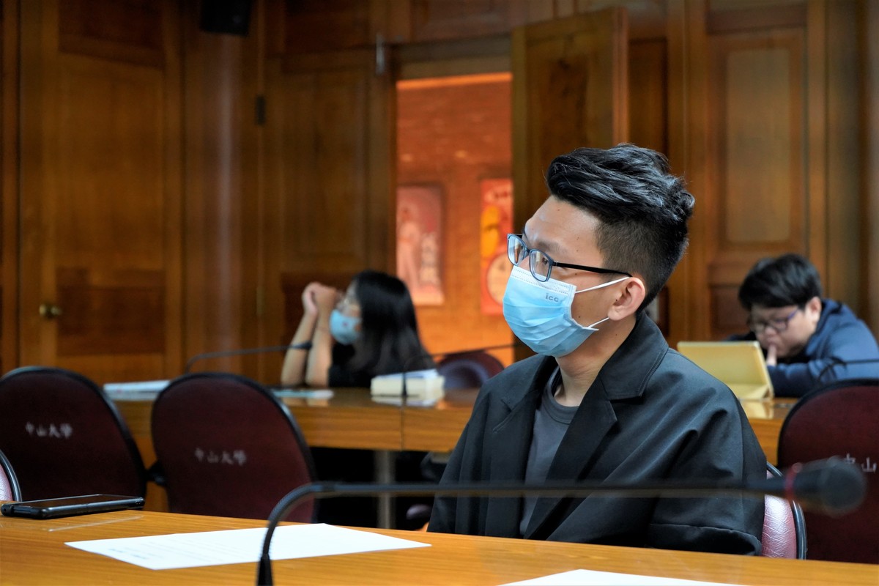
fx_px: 1709
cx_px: 440
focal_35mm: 70
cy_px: 293
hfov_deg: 28.8
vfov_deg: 19.5
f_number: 5.6
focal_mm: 70
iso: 6400
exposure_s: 1/80
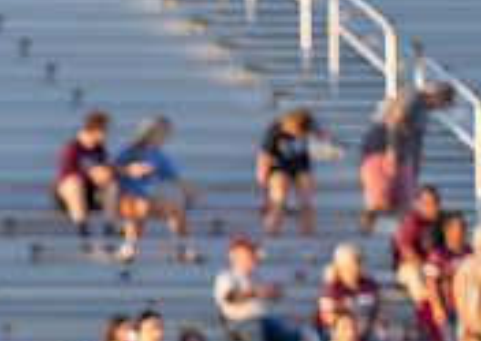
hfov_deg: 2.6
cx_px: -142
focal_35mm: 790
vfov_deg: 1.8
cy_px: 541
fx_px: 10771
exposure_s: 1/1600
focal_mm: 200
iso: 200
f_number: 2.8
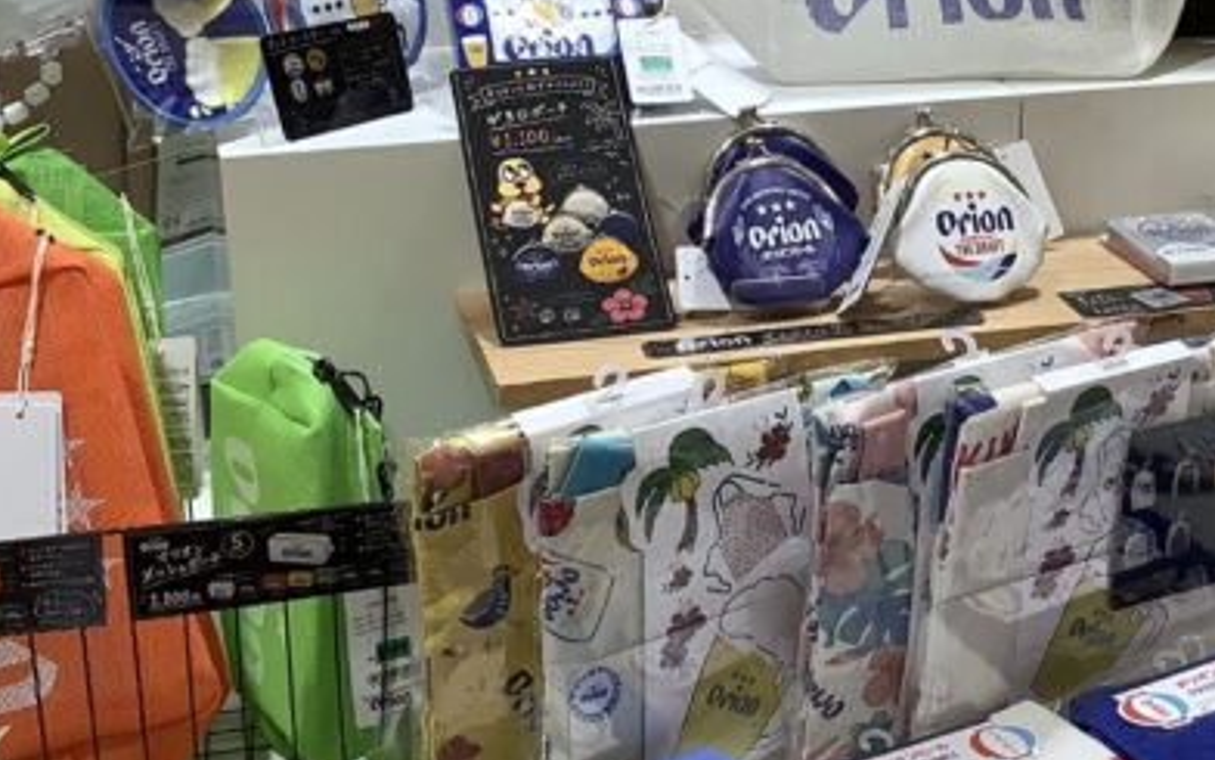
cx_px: 880
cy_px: 226
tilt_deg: -18.0
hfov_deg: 30.2
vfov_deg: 19.3
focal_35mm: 67
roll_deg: -0.1
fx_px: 2219
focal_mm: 3.3
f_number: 2.4
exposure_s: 1/120
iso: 100
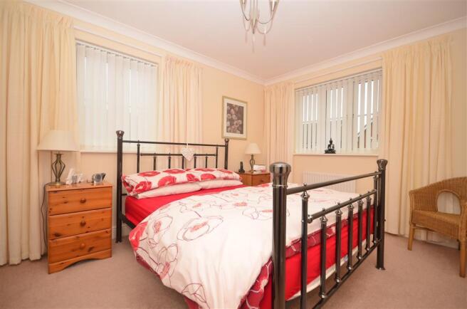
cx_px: 234
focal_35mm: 16
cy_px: 154
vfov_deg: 71.8
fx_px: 214
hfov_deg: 95.1
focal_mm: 11
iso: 200
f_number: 5
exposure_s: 1/100
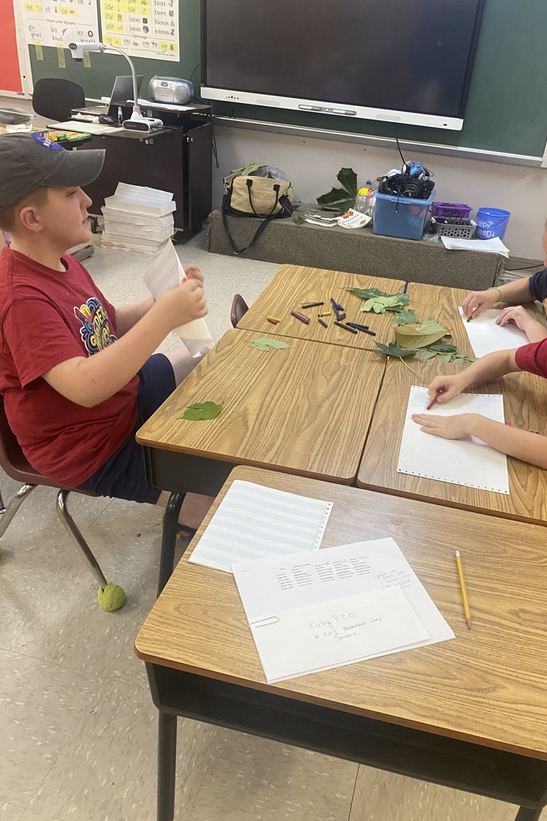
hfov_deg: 46.2
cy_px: 419
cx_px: 315
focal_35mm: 28
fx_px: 638
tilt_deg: -30.4
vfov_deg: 65.5
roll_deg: -5.0
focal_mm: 4.25
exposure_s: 1/60
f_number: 1.8
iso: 200
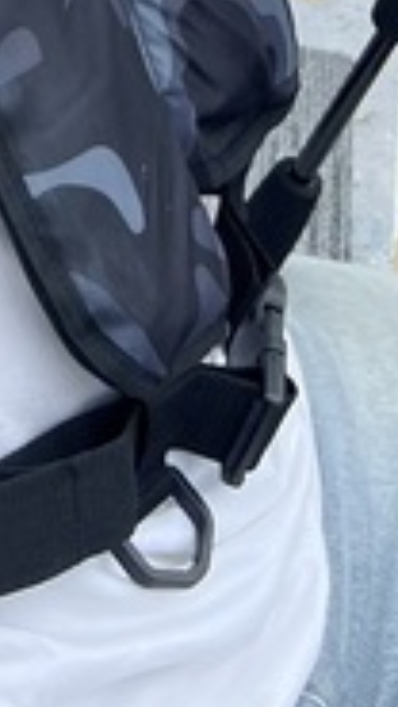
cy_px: -604
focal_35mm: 131
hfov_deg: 9.0
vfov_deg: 14.3
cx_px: -245
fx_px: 2459
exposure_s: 1/1449
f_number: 1.5
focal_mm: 5.7
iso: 50
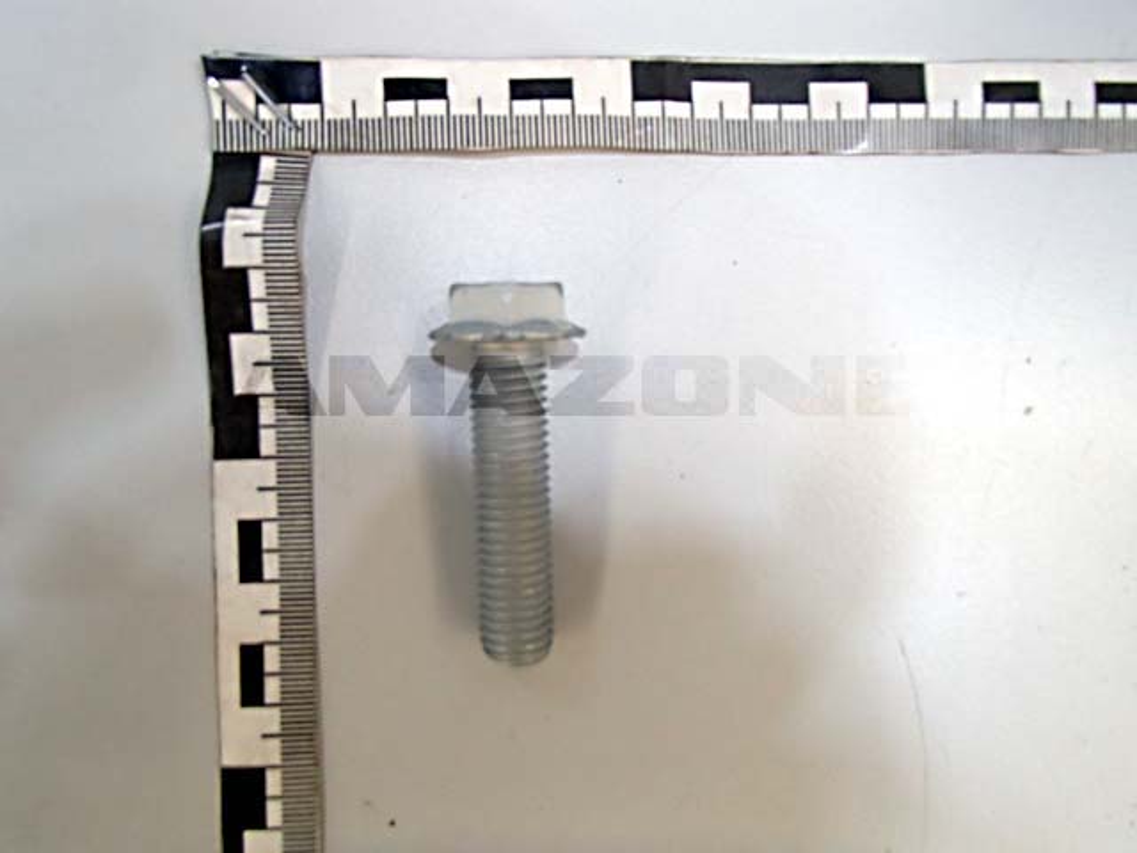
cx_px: 568
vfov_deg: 49.7
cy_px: 426
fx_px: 920
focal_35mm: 28
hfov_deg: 63.4
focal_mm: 5
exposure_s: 1/30
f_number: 3.9
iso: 400
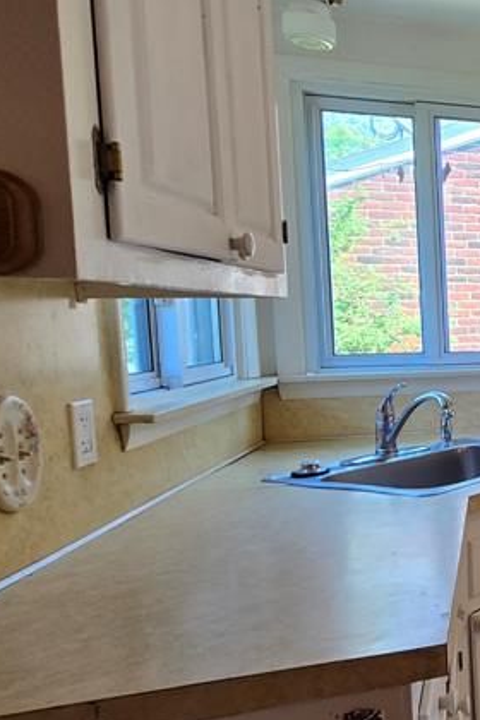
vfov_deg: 57.2
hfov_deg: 24.1
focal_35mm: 33
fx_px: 660
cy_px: 370
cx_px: 814
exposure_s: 1/60
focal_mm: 2.2
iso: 64
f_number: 2.2
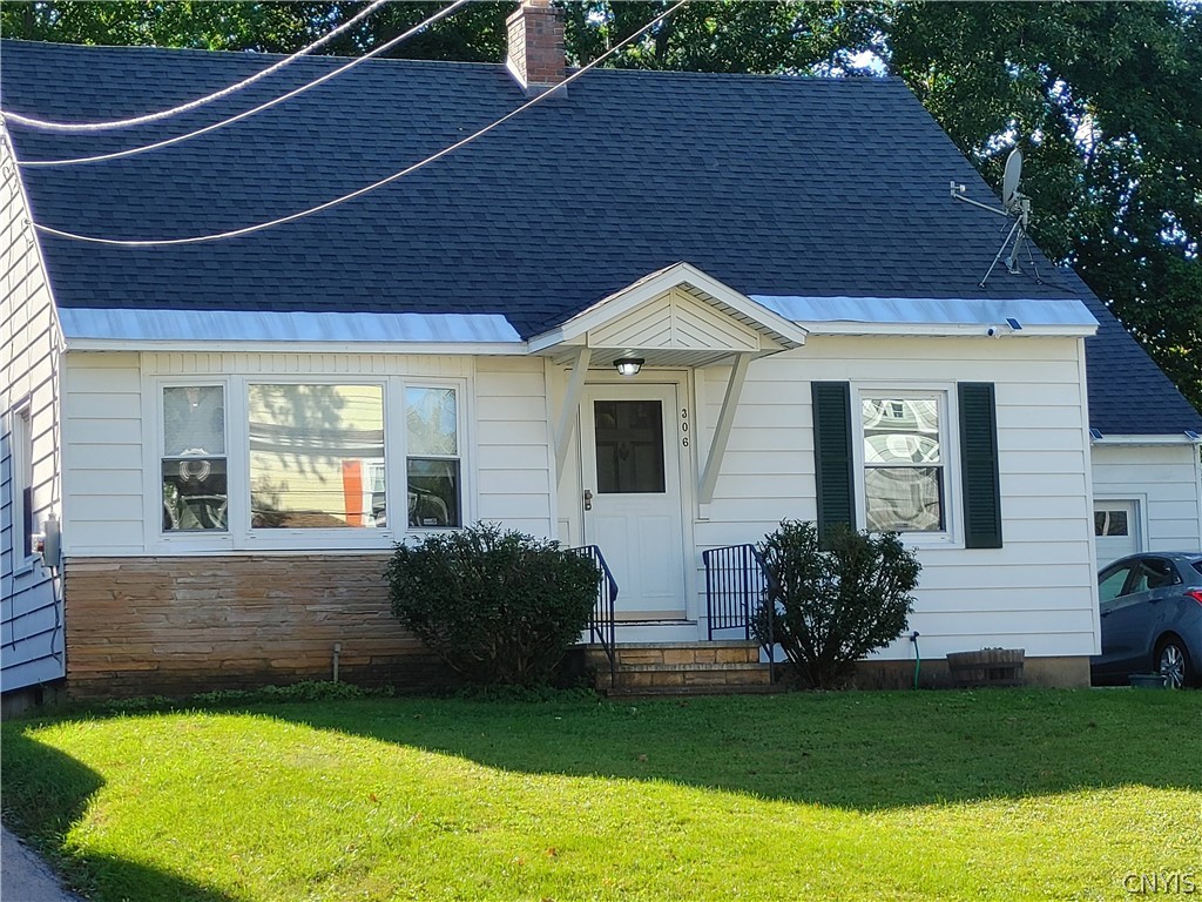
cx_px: 601
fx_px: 3056
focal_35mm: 88
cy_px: 451
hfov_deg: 22.3
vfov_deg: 16.8
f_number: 1.8
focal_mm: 5.58
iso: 50
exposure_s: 1/307
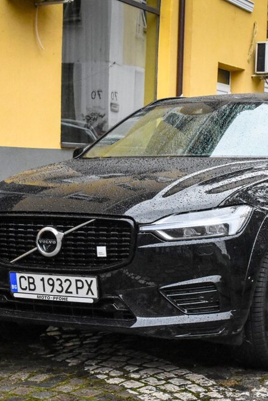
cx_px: 158
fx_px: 815
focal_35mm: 73
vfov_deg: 27.7
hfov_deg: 18.7
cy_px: 201
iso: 8000
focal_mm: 32
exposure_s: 1/320
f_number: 11
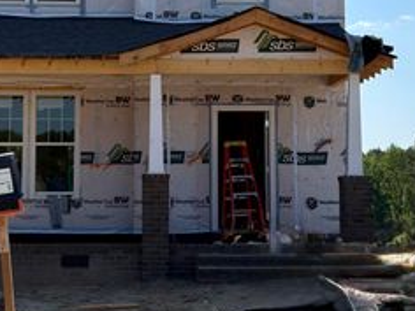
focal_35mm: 87
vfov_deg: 16.7
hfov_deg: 22.3
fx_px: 1043
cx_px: 118
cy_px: 15
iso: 64
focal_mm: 6.76
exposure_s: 1/8000
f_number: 1.78
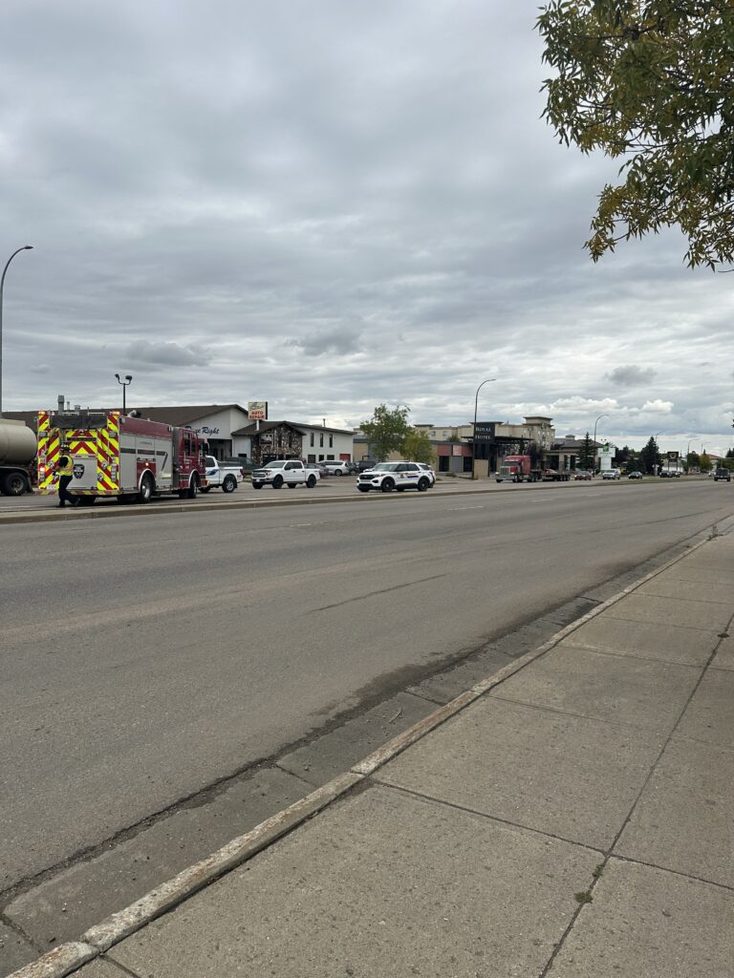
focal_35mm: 24
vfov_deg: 71.6
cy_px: 489
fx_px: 679
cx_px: 367
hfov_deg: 56.8
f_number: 1.78
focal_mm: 6.86
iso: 80
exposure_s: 1/3861
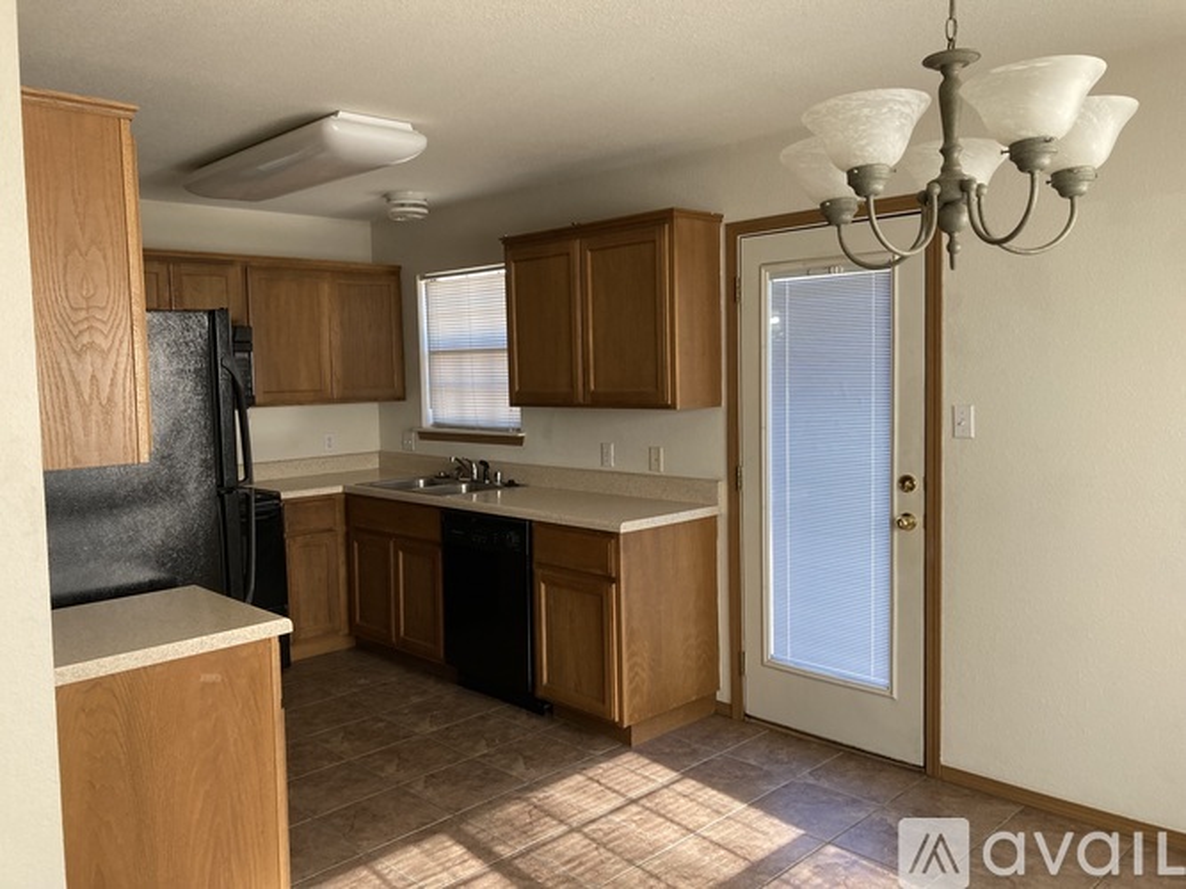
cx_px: 593
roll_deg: +0.3
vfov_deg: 49.7
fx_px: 959
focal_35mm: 28
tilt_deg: -2.4
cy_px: 444
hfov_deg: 63.5
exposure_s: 1/121
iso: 80
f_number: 1.8
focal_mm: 3.99
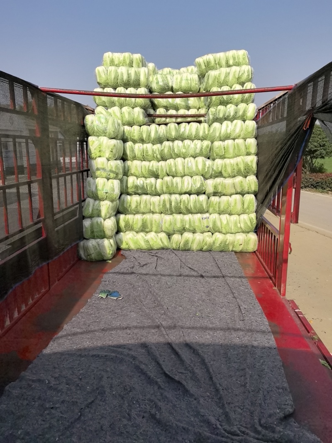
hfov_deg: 51.3
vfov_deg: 65.3
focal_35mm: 27
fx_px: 345
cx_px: 166
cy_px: 222
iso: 50
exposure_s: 1/12500
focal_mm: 8.5
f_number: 2
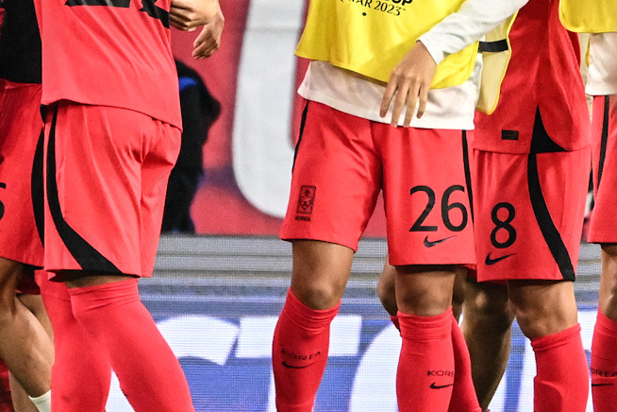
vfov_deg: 0.8
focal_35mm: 1754
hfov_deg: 1.2
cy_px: 26
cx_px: 302
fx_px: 30059
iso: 2500
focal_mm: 560
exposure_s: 1/1000
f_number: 4
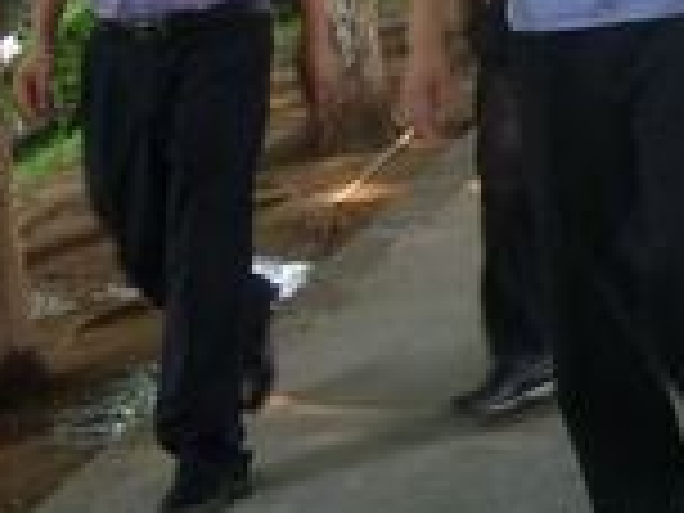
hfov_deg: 15.7
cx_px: 1035
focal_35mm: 115
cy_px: -277
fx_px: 2272
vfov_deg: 12.2
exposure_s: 1/60
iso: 200
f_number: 3.5
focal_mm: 6.3
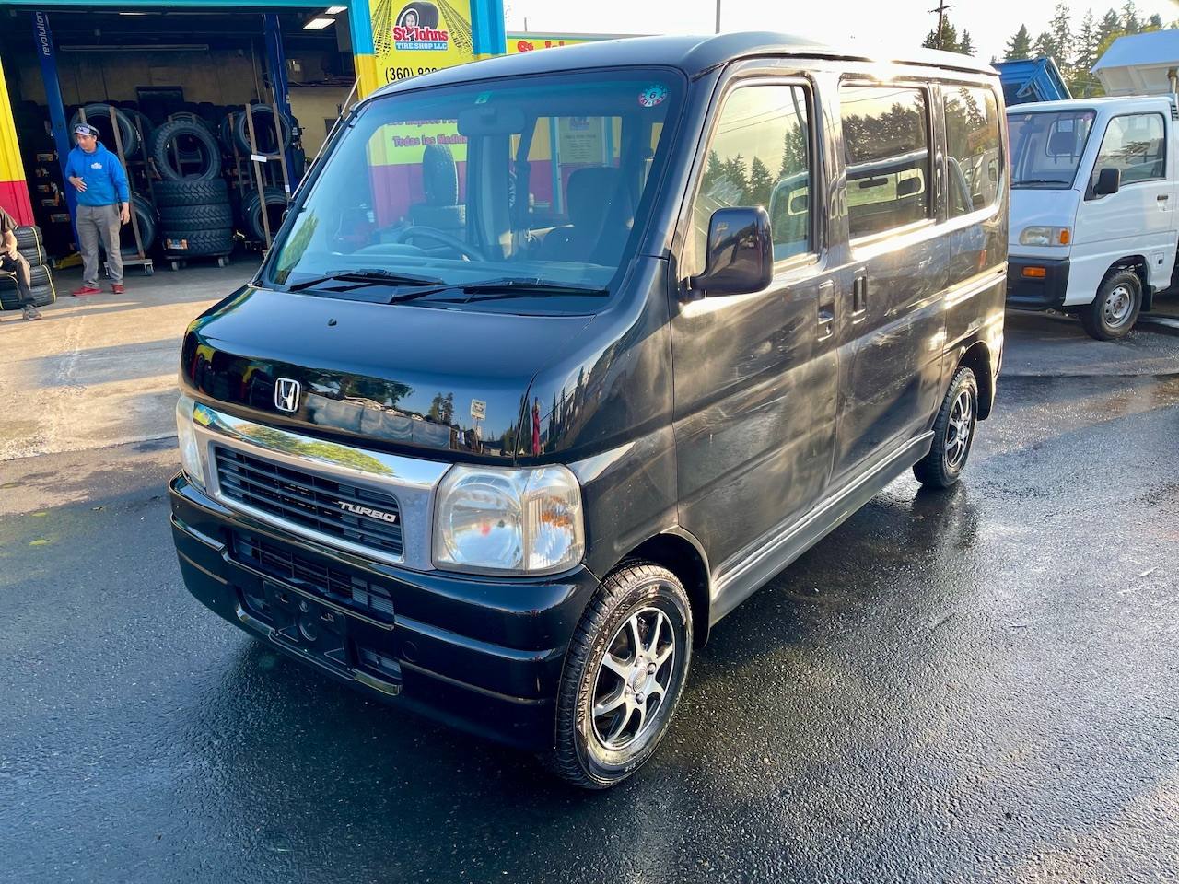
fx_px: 851
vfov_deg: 54.9
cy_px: 442
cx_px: 590
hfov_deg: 69.4
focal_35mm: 25
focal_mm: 5.1
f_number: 1.6
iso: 32
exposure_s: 1/225
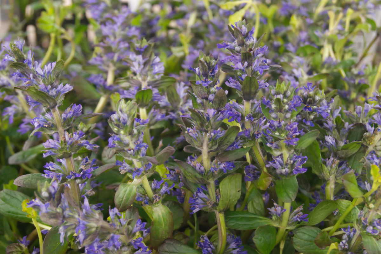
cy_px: 127
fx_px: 794
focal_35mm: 75
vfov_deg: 18.2
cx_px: 190
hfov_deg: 27.0
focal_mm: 50
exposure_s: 1/80
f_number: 8
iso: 1600
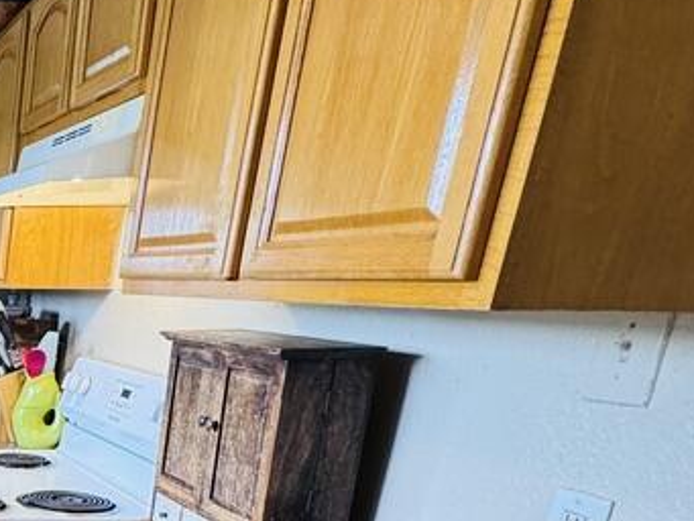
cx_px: -303
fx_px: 842
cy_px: 523
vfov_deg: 31.7
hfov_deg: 30.0
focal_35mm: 42
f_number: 2.2
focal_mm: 2.22
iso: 320
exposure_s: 1/60
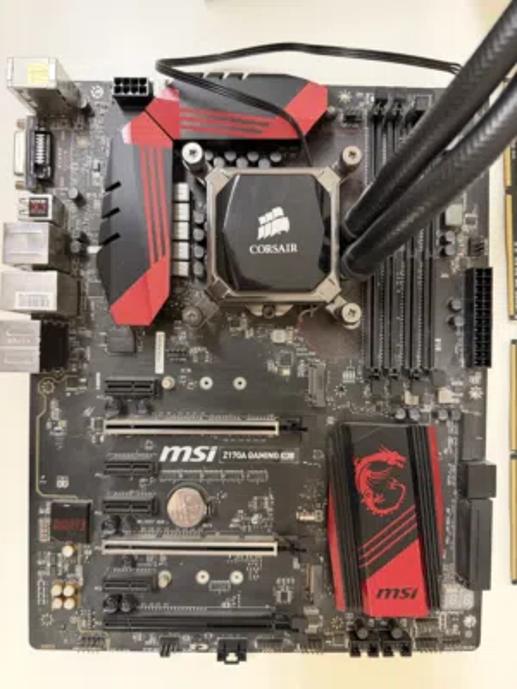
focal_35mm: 24
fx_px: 478
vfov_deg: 71.6
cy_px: 344
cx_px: 258
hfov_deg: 56.8
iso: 500
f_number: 1.78
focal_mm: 6.76
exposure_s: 1/50
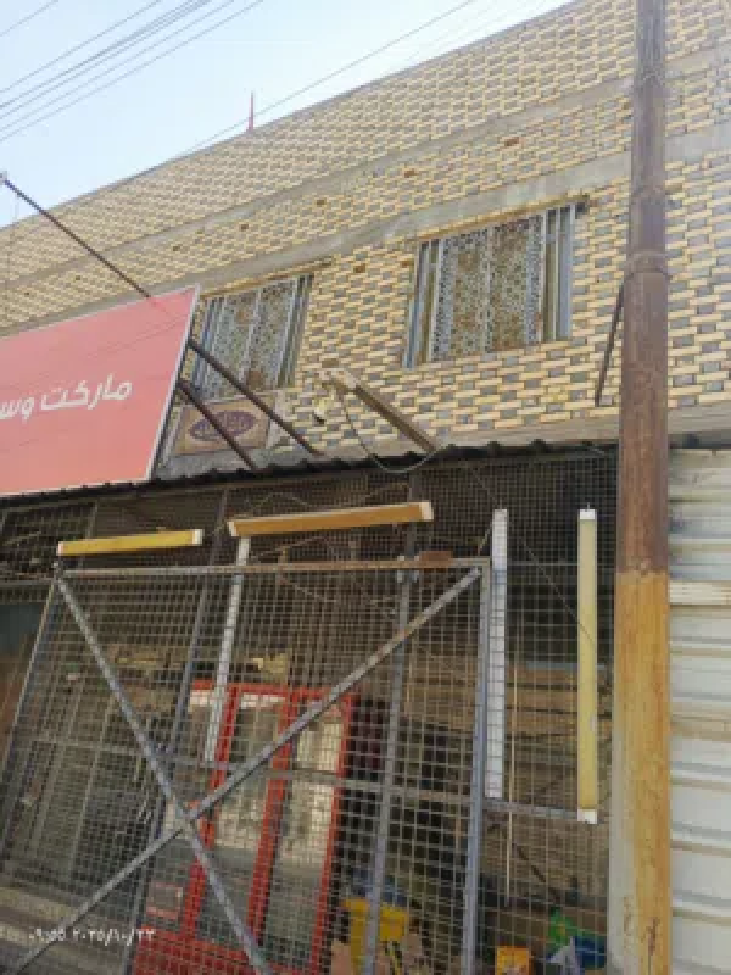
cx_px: 366
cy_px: 488
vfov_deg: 73.9
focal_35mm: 23
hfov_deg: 58.9
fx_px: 648
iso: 100
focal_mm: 5.25
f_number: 1.75
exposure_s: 1/175
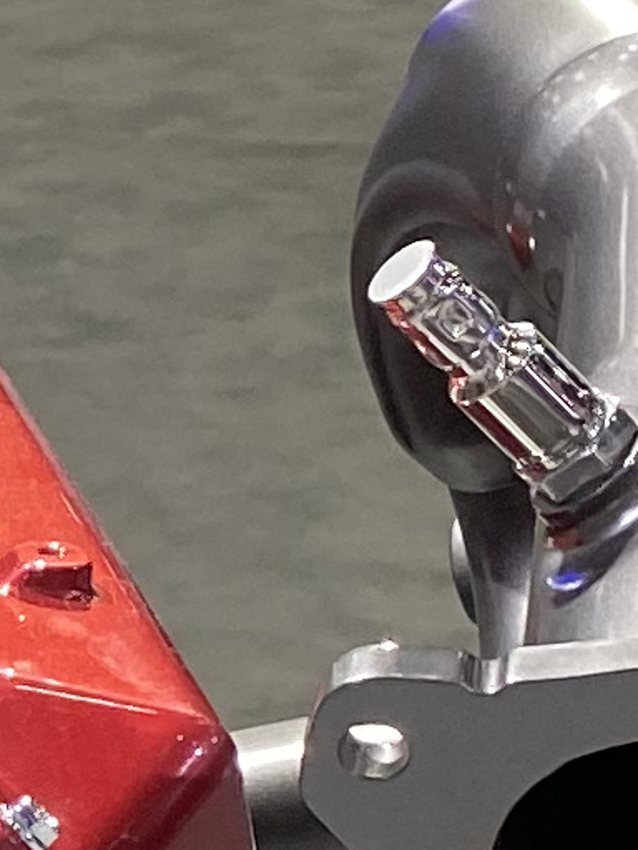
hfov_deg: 6.9
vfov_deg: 9.6
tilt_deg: -18.4
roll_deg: +1.1
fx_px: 5031
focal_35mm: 205
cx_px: -901
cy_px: 782
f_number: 1.8
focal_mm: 4.25
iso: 100
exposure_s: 1/118
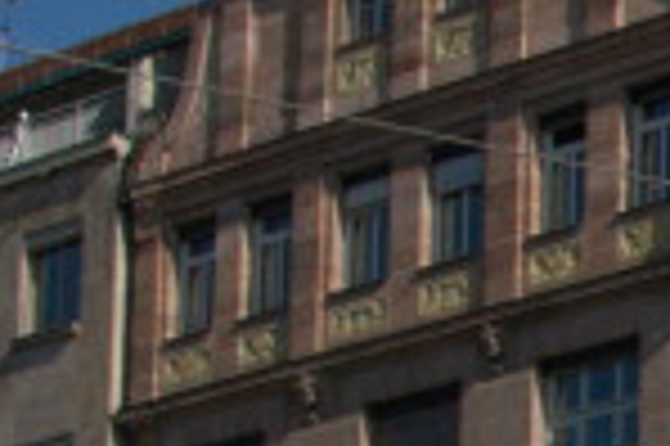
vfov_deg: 6.2
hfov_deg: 8.1
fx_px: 4053
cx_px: 1988
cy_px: 592
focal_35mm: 218
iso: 200
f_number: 11
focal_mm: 24
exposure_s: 1/500
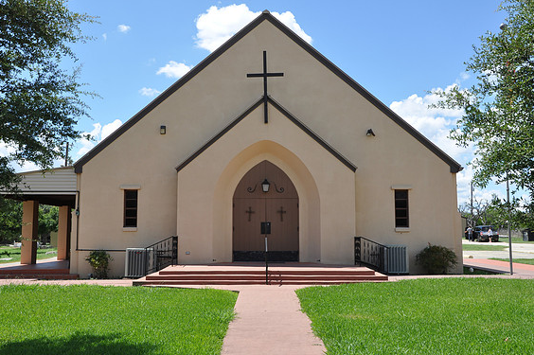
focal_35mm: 37
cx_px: 261
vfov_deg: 35.9
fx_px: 548
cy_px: 174
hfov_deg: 51.9
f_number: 11
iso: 200
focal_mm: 24
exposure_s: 1/125
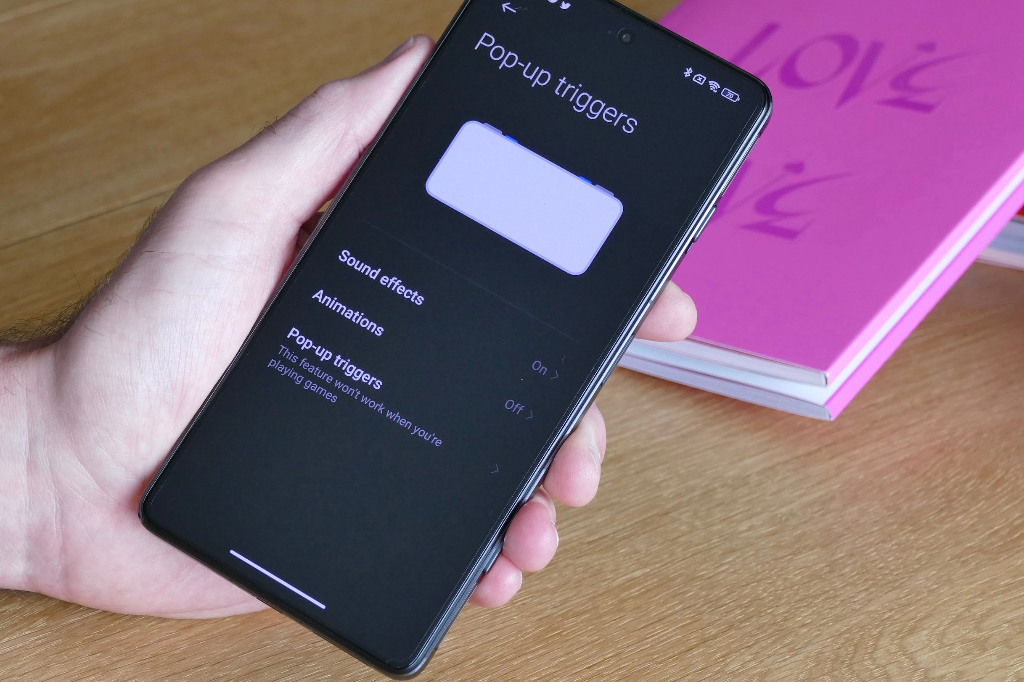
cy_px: 308
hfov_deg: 14.9
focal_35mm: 138
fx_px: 3925
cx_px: 476
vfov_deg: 9.9
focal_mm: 40.84
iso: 400
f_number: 4.5
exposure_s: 1/80
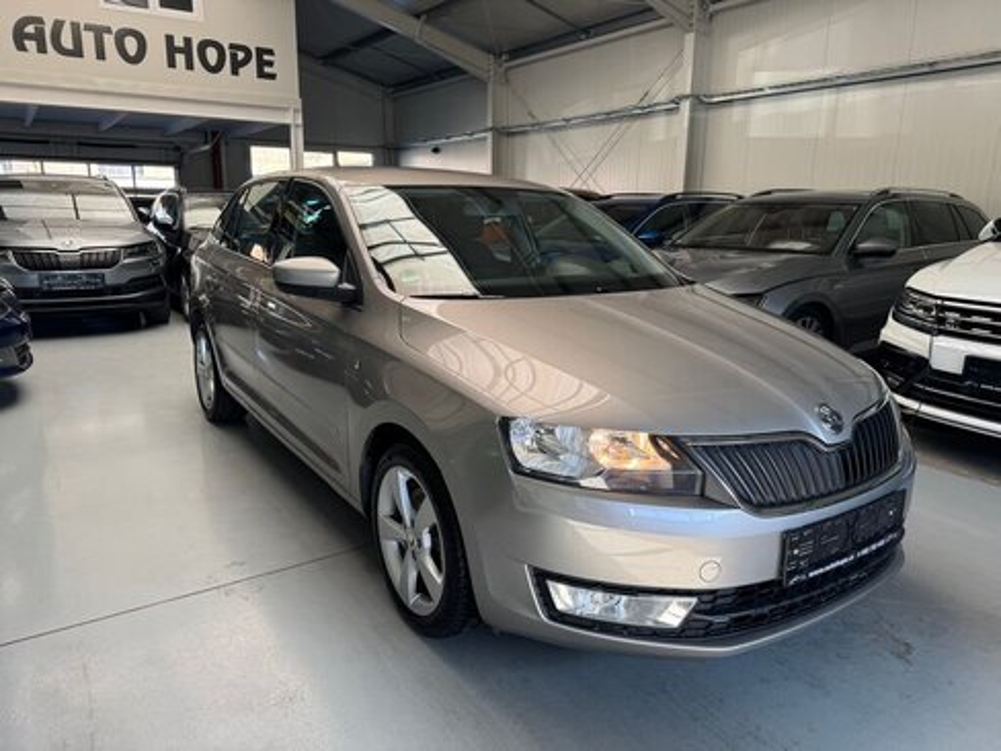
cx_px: 500
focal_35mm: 24
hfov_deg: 71.6
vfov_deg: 56.8
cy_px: 376
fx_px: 694
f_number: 1.78
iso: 100
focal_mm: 6.76
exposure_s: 1/121
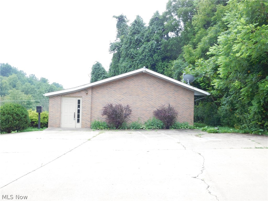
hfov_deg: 46.8
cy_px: 100
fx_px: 310
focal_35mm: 40
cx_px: 134
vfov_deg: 36.0
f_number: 3.6
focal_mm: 7.1
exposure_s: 1/50
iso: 125
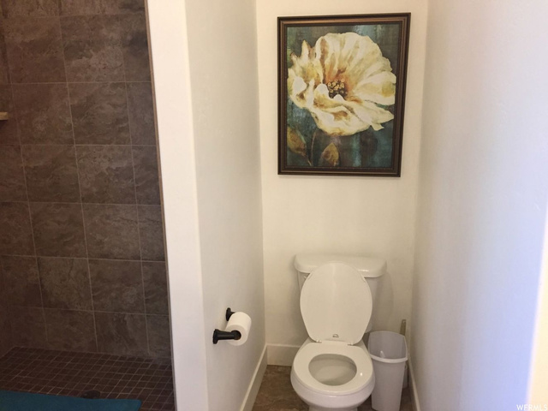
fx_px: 459
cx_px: 274
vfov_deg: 48.2
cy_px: 206
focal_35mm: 29
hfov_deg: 61.7
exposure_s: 1/30
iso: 160
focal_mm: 4.15
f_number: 2.2
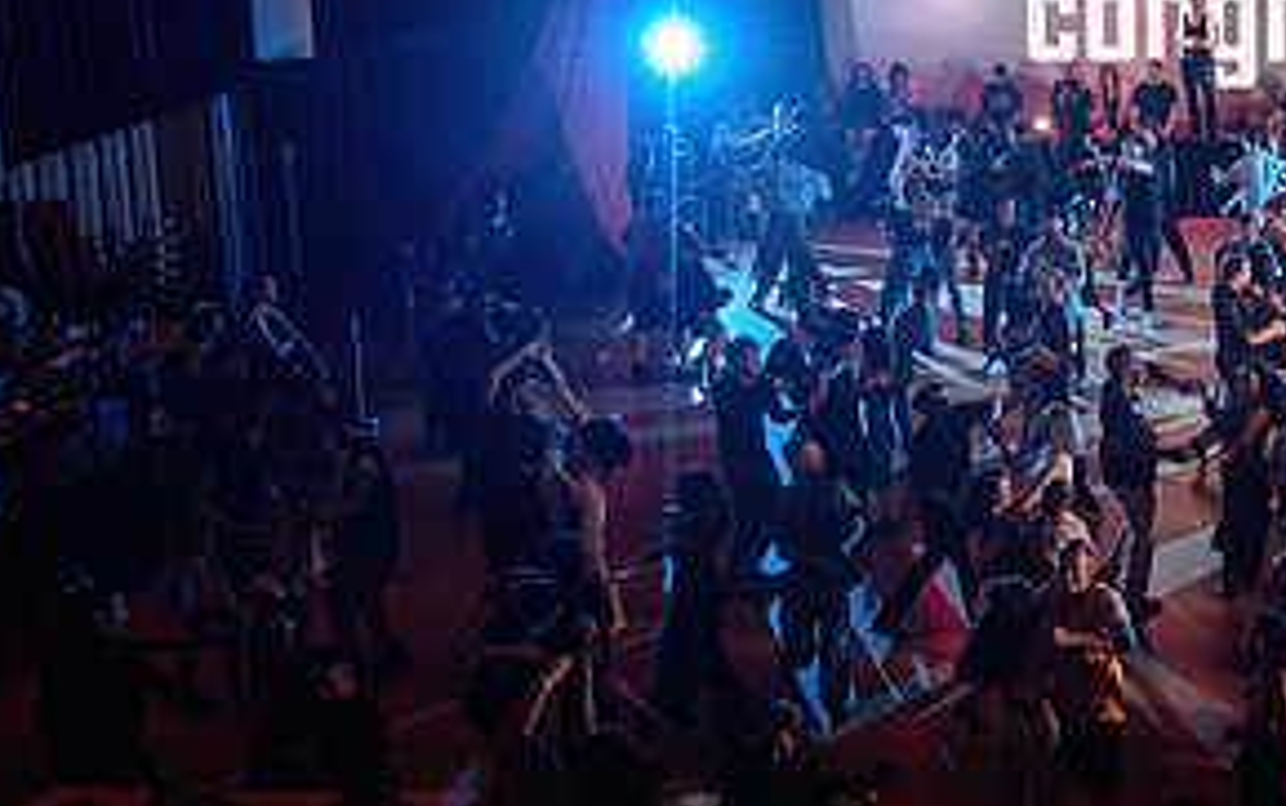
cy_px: 181
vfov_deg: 17.5
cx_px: 1278
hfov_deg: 26.4
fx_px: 2595
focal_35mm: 74
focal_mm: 32
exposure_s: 1/50
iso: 800
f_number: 3.5
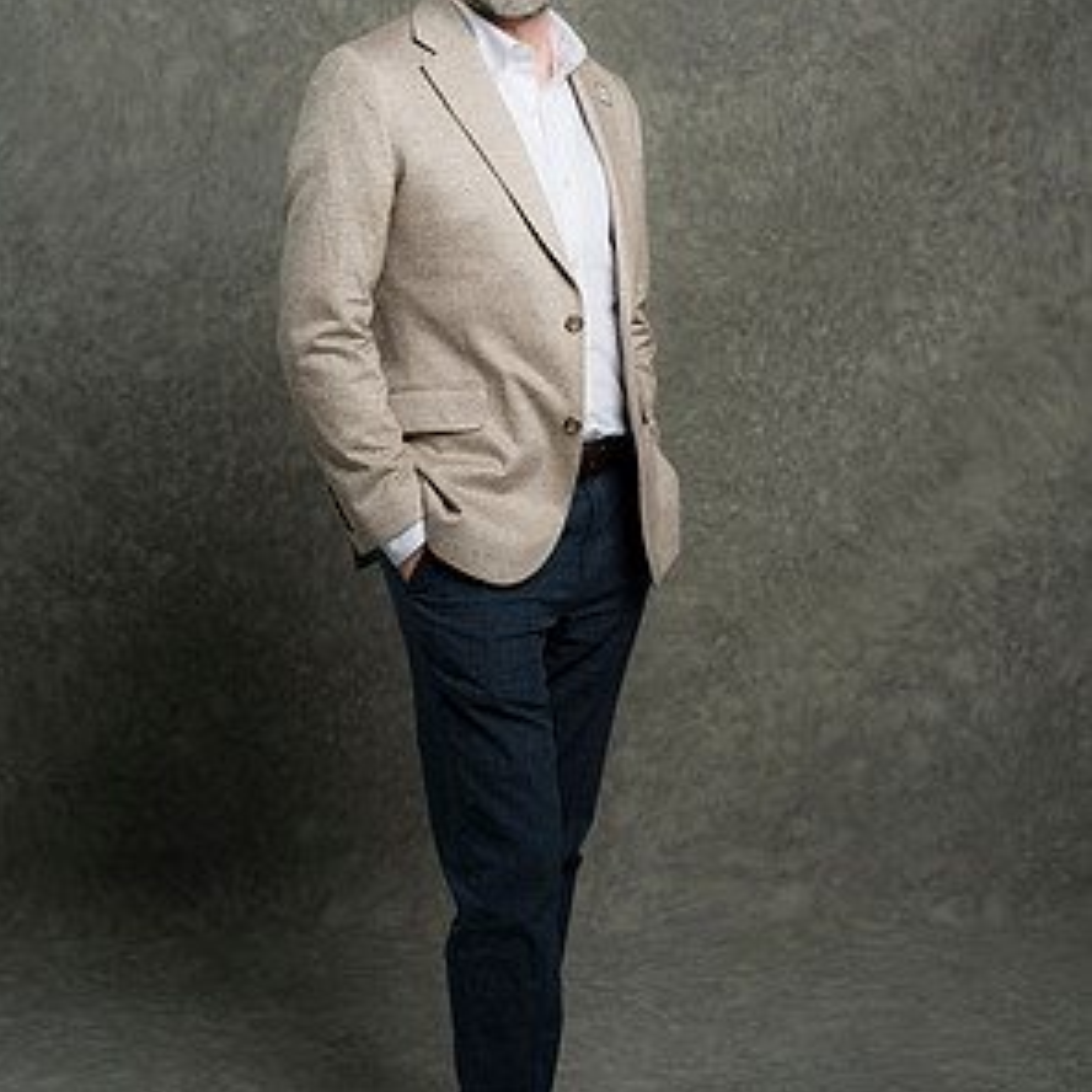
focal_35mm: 71
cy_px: 465
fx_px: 2534
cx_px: 542
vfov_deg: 24.3
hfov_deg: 24.3
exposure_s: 1/160
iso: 125
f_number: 4
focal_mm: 55
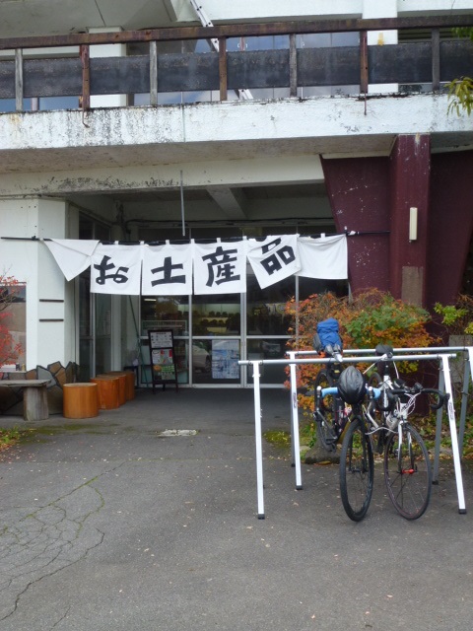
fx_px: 692
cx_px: 236
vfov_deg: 49.0
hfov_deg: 37.7
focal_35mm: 38
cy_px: 316
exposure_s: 1/125
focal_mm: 6.8
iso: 100
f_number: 3.8
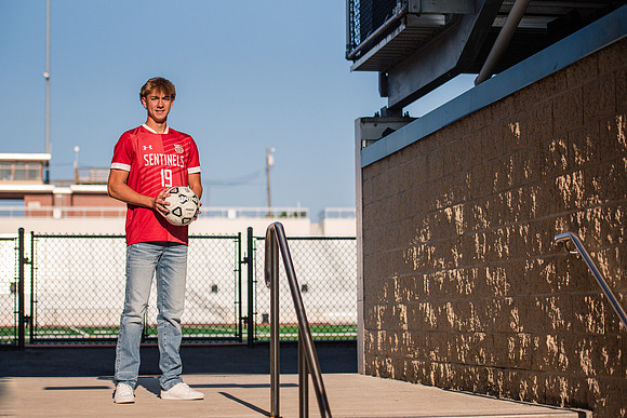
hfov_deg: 25.7
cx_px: 277
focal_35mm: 79
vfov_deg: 17.3
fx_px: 1375
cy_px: 213
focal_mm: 70
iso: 200
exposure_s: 1/4000
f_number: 2.8
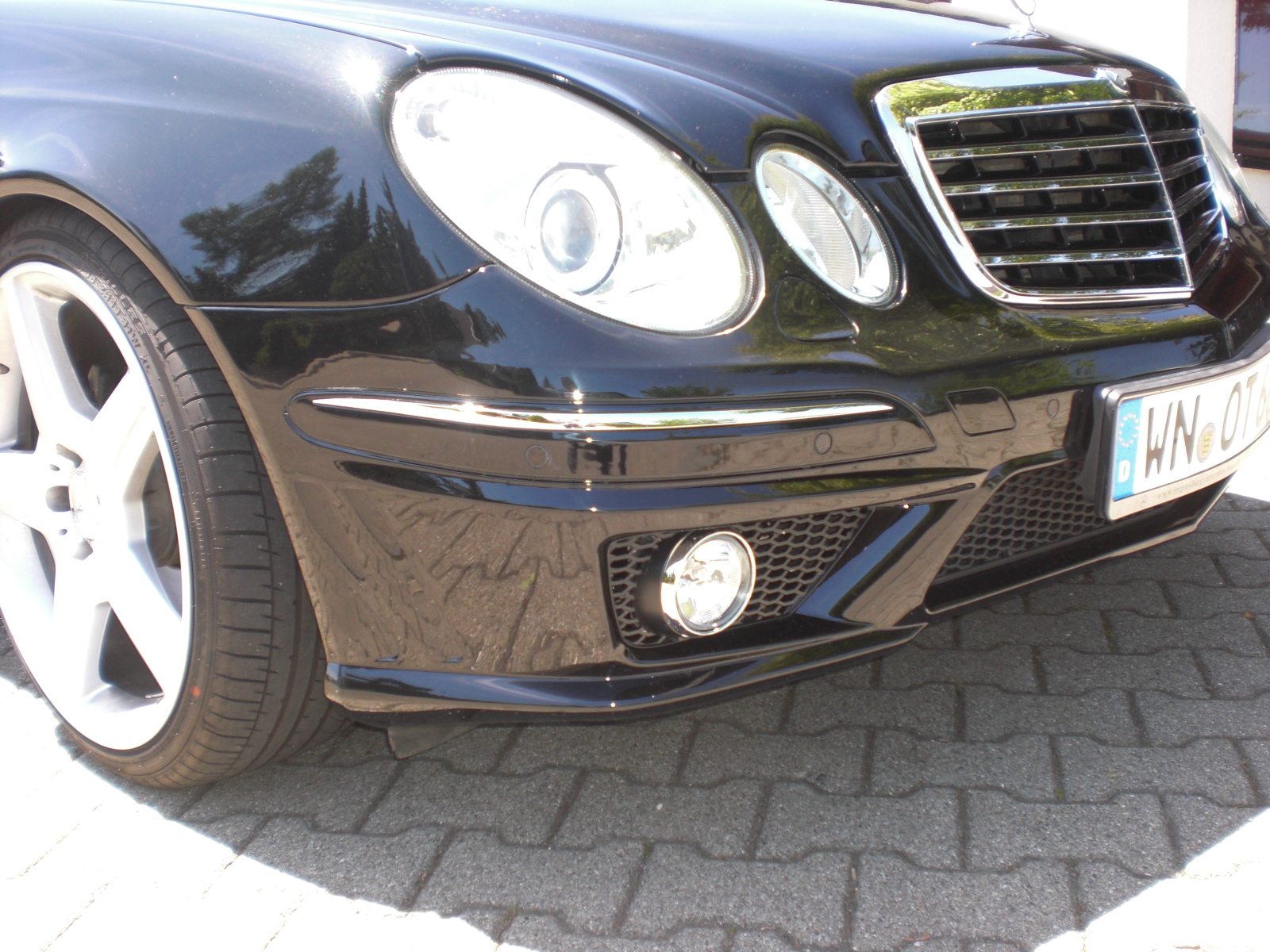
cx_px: 635
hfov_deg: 49.0
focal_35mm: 38
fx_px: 1394
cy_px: 476
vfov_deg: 37.7
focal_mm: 6.3
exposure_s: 1/125
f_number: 3.1
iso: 64
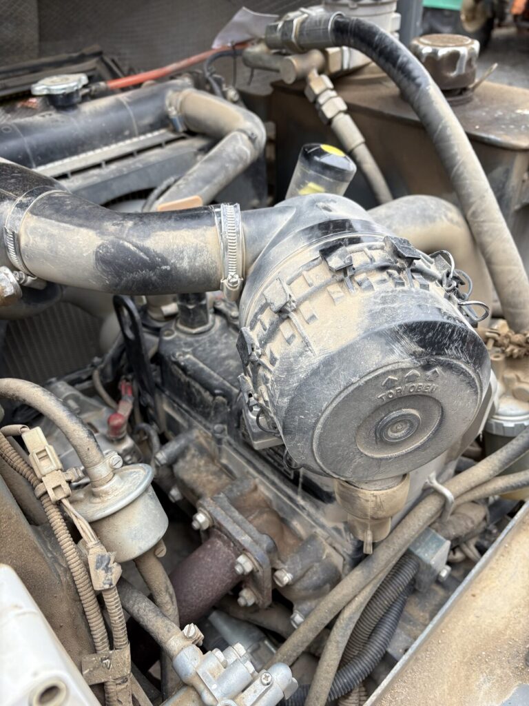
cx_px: 264
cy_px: 353
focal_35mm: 26
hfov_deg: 53.1
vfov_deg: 67.3
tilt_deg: -39.7
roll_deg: +2.0
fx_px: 530
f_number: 1.6
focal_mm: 5.96
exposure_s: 1/122
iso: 40
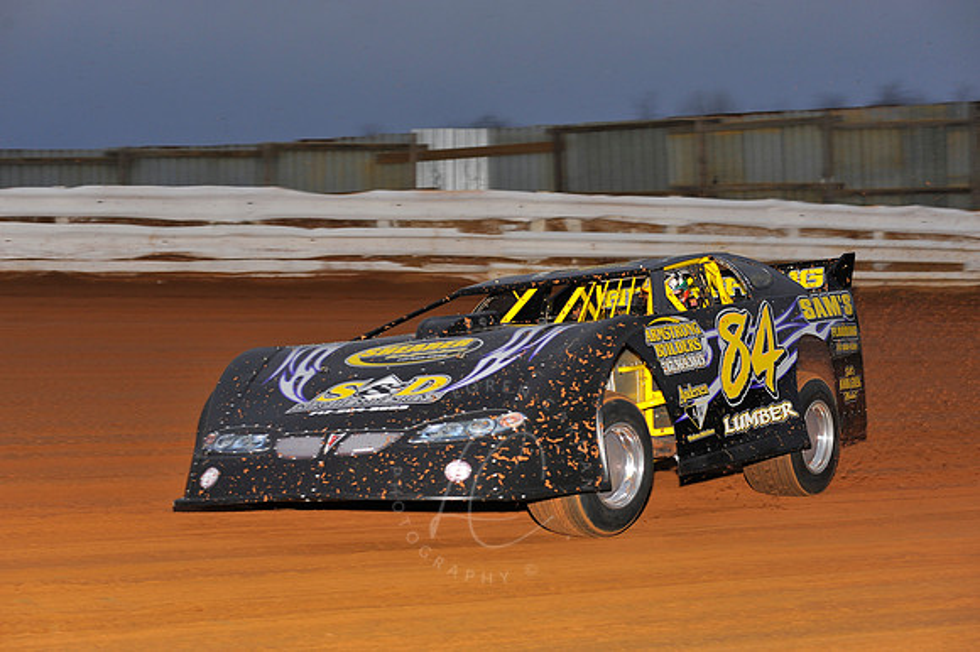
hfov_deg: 20.4
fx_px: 2721
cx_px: 490
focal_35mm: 100
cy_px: 326
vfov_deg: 13.7
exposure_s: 1/250
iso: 500
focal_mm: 100
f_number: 5.6
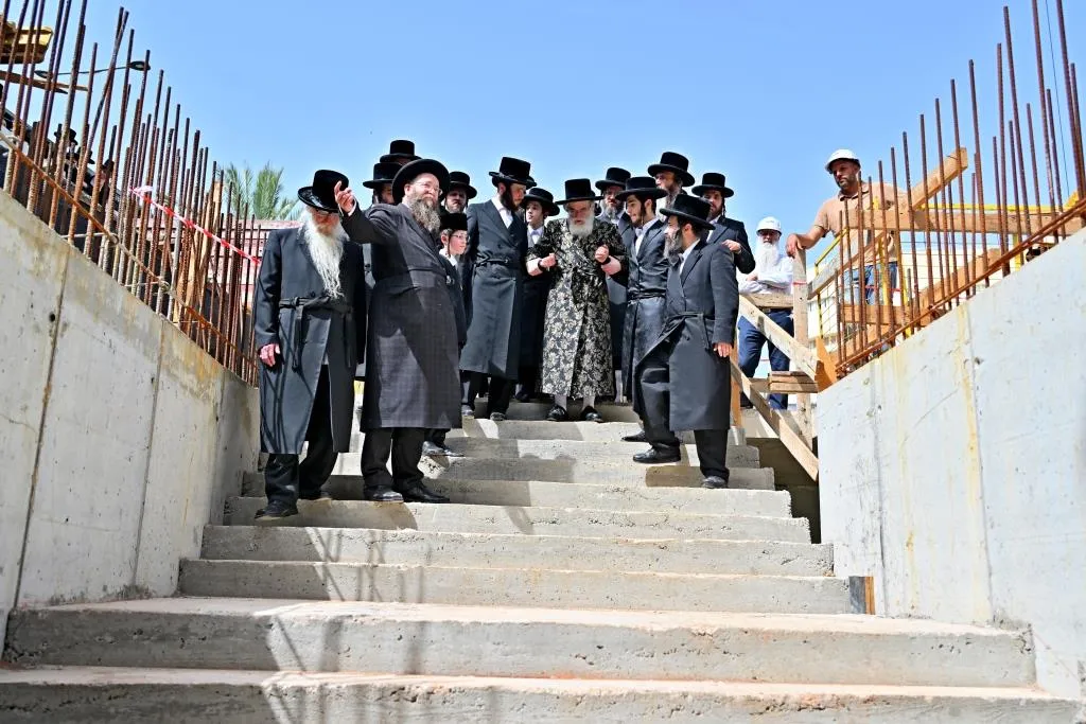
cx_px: 543
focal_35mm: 32
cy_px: 362
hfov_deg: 58.7
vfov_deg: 41.1
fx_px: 965
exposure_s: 1/2500
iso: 250
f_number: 4
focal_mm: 32
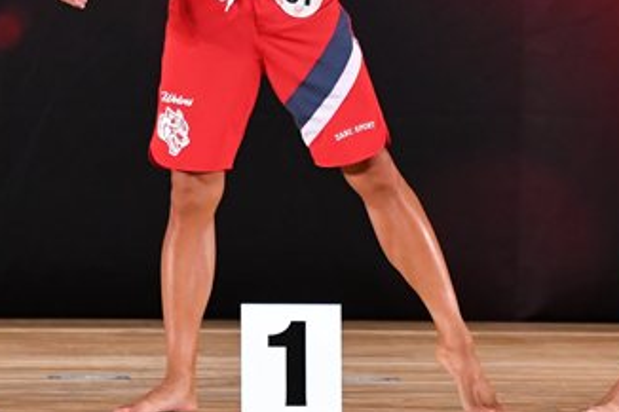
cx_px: 381
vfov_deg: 2.4
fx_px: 9813
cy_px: 0
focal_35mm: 571
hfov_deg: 3.6
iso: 3200
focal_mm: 160
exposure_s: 1/400
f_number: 5.6
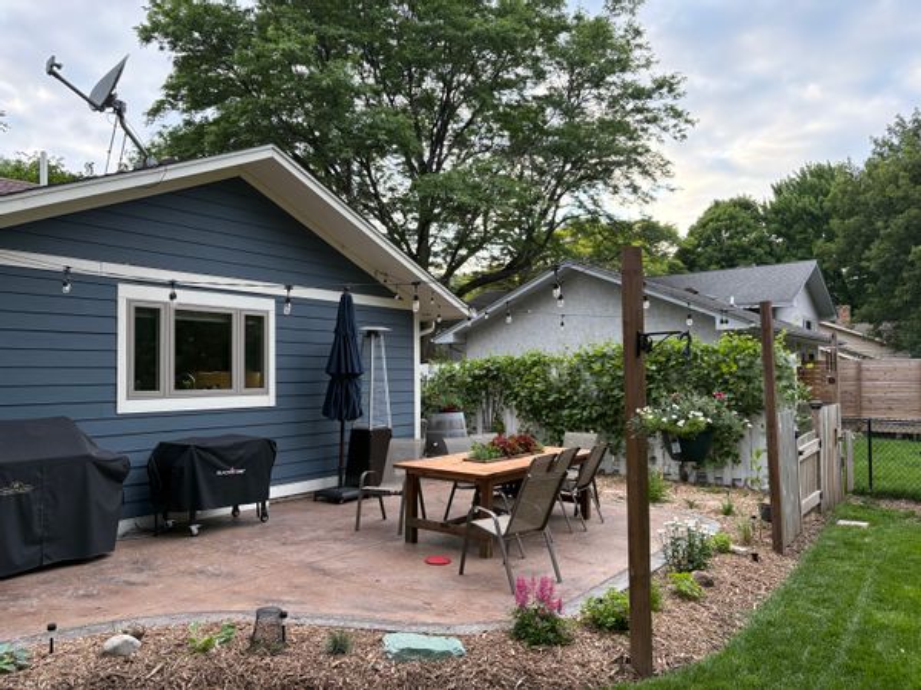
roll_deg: +0.1
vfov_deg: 53.1
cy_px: 345
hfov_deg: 67.3
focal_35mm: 26
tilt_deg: +2.0
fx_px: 692
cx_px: 460
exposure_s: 1/240
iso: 125
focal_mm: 5.96
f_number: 1.6
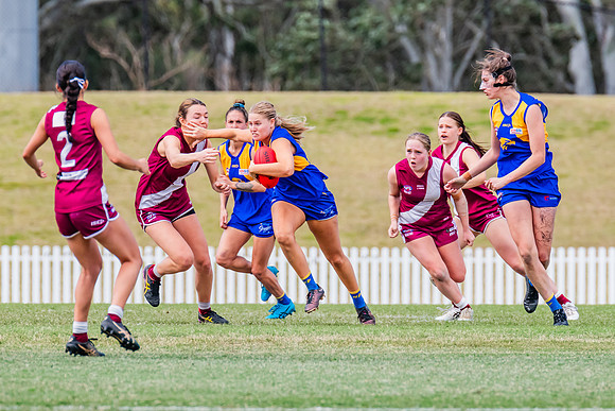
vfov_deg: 2.0
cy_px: 157
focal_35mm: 674
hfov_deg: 3.1
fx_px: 11518
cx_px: 314
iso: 800
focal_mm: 420
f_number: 6.3
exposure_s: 1/1600
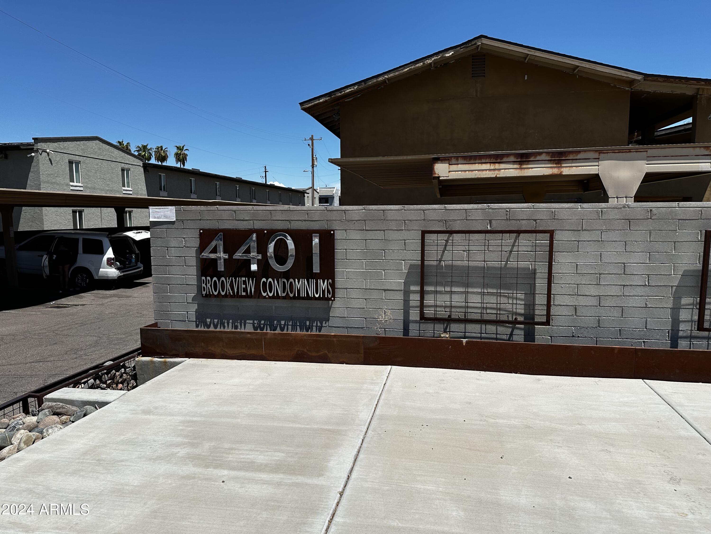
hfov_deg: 71.6
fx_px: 493
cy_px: 267
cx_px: 356
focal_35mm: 24
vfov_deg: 56.8
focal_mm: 6.86
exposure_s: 1/7576
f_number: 1.78
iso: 80
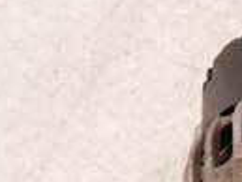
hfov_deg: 18.5
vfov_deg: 15.6
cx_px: 398
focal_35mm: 89
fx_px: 623
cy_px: 255
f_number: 3.5
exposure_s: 1/125
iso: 1250
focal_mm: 12
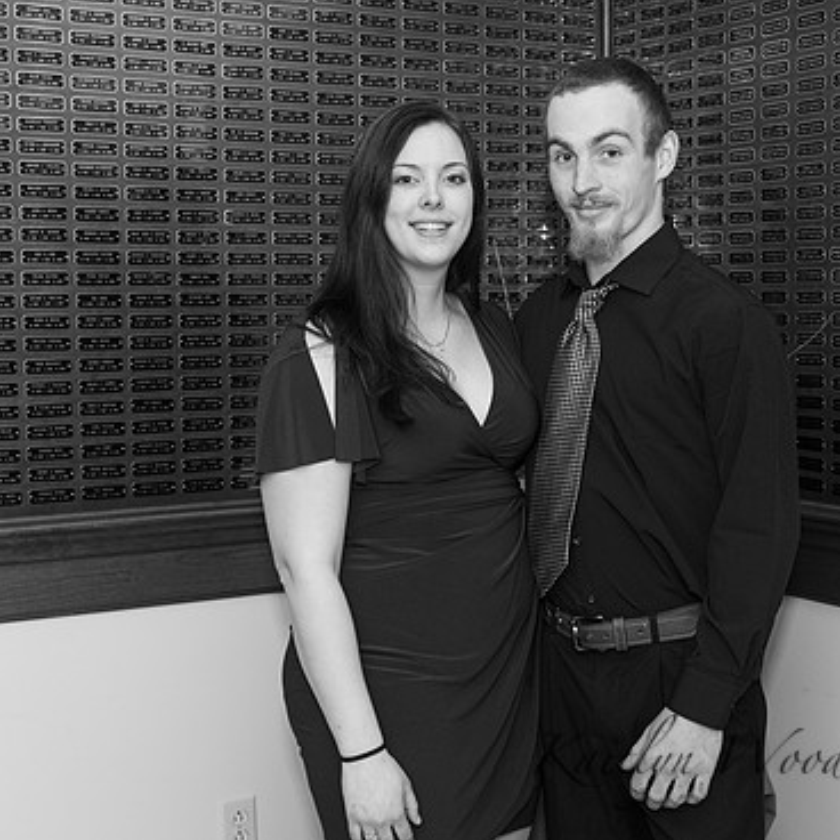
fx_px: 1620
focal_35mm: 59
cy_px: 403
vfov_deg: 29.1
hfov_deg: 28.9
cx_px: 532
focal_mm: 44
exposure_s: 1/200
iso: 800
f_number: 4
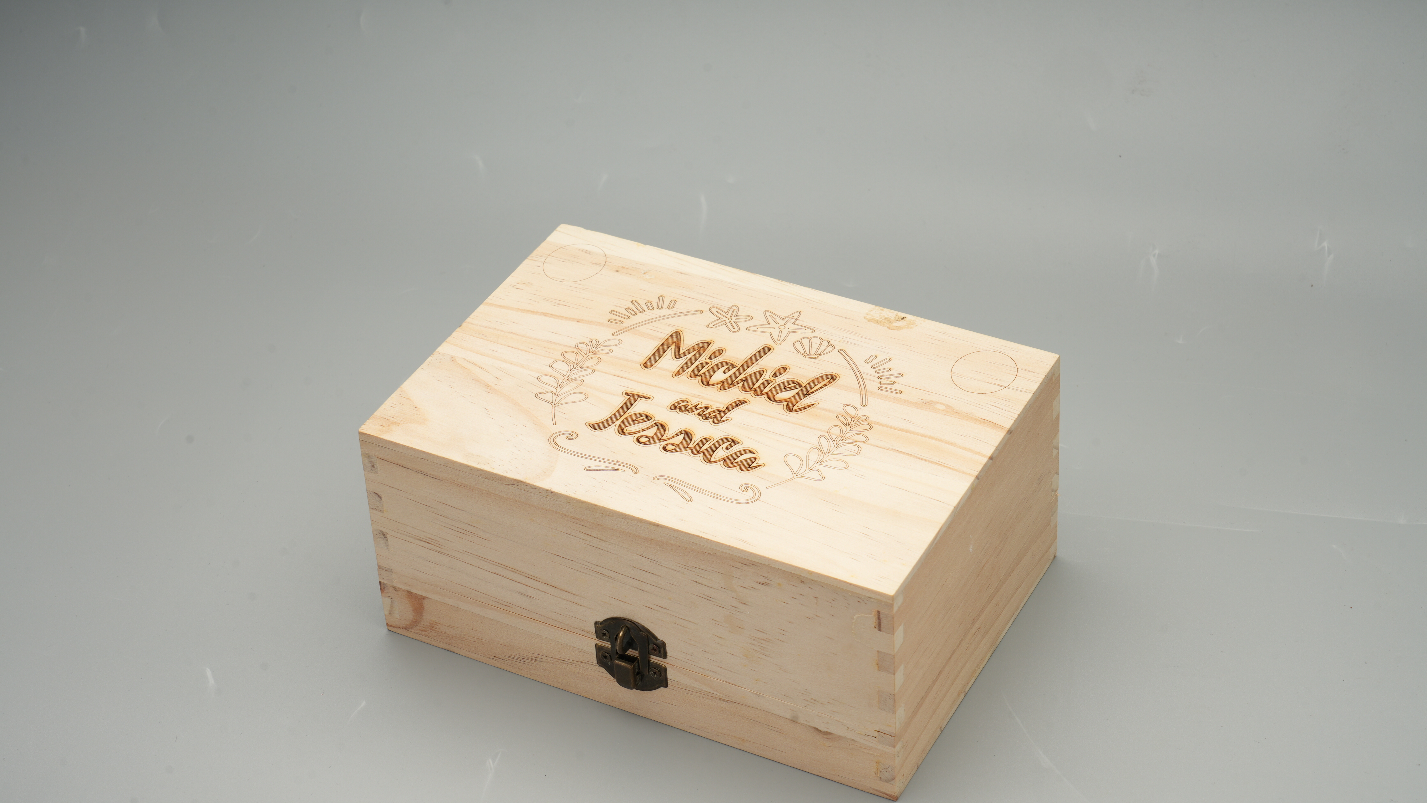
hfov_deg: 29.0
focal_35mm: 73
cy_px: 458
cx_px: 707
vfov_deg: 16.5
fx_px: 2762
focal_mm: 69
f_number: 14
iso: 100
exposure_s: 1/160
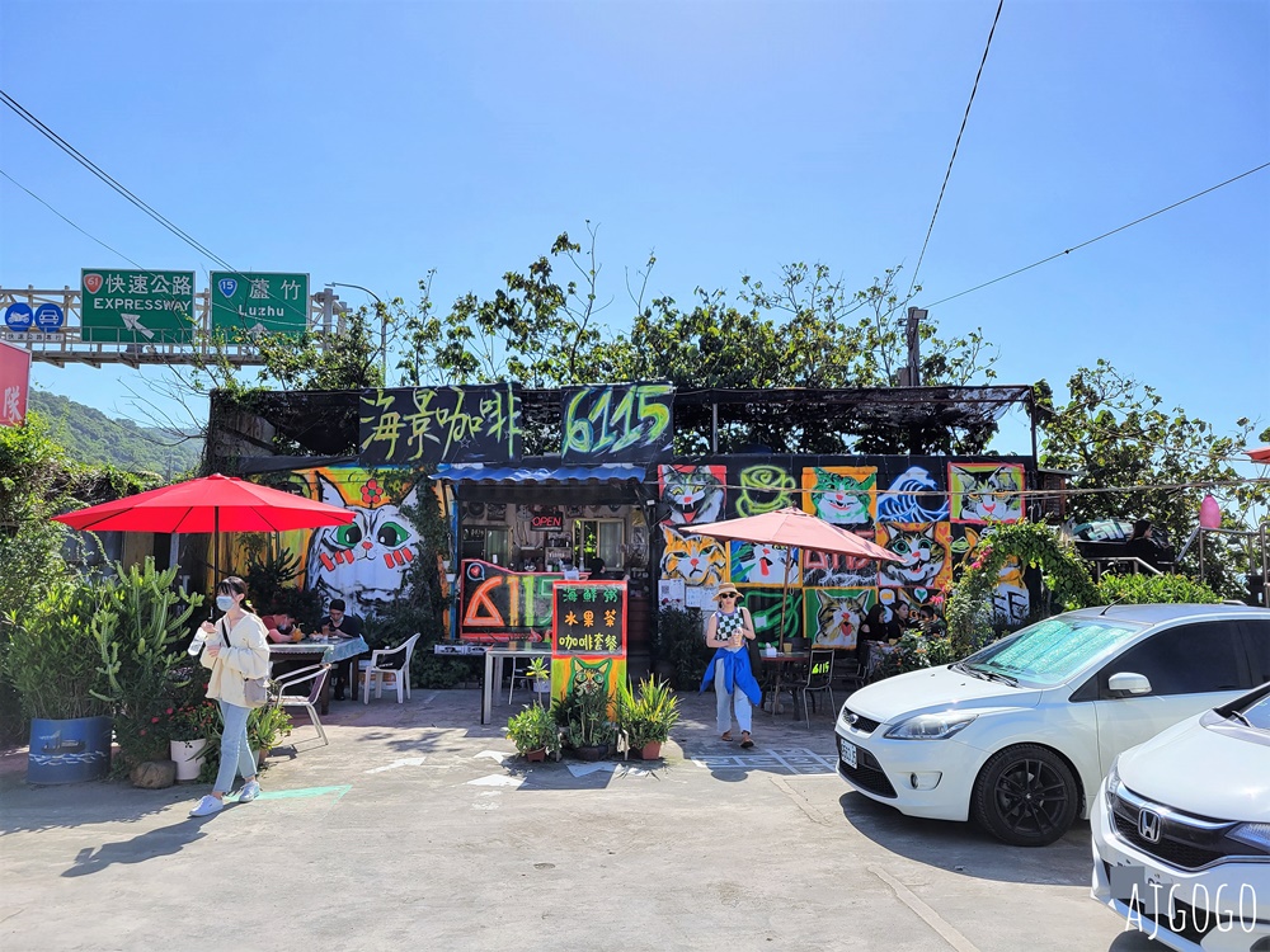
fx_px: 954
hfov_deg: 67.3
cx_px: 635
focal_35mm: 26
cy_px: 476
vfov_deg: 53.1
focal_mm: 5.4
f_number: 1.8
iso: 40
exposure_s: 1/2443
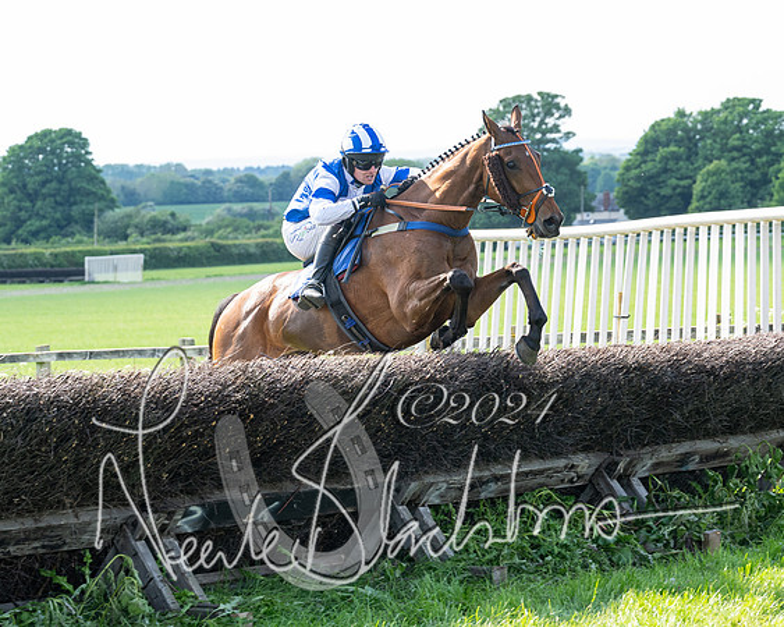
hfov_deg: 16.4
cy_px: 313
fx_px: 2724
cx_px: 355
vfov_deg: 13.1
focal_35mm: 117
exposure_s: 1/800
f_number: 4
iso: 400
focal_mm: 70
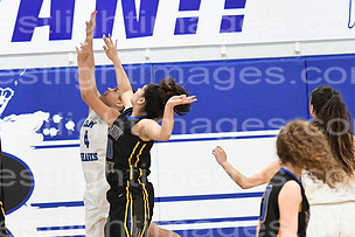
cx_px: 124
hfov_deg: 5.1
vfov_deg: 3.4
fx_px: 3956
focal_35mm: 401
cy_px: 152
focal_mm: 140
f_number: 3.2
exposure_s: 1/640
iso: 5000
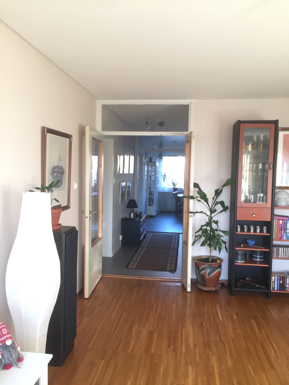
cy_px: 192
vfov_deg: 61.7
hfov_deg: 48.2
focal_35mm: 29
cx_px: 144
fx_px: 323
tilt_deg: -3.7
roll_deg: +0.1
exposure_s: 1/33
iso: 80
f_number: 2.2
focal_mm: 4.15
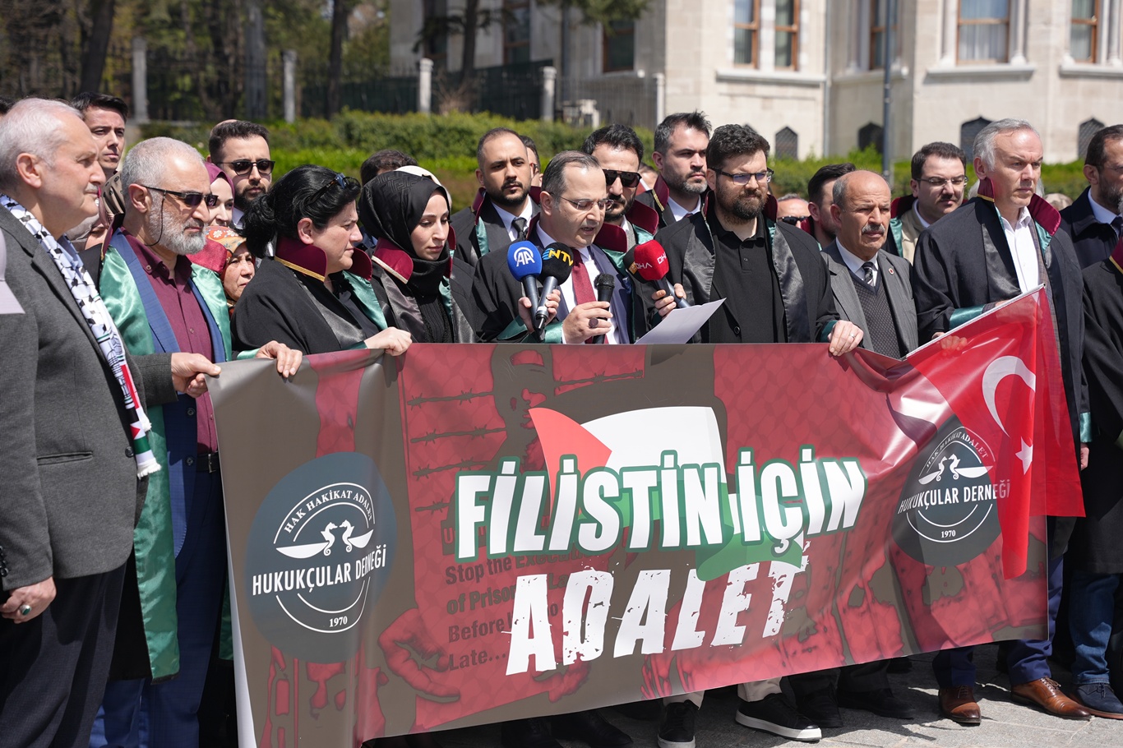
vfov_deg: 19.4
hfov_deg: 28.8
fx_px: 2183
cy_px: 374
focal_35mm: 70
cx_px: 562
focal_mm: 70
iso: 80
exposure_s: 1/800
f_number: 4.5
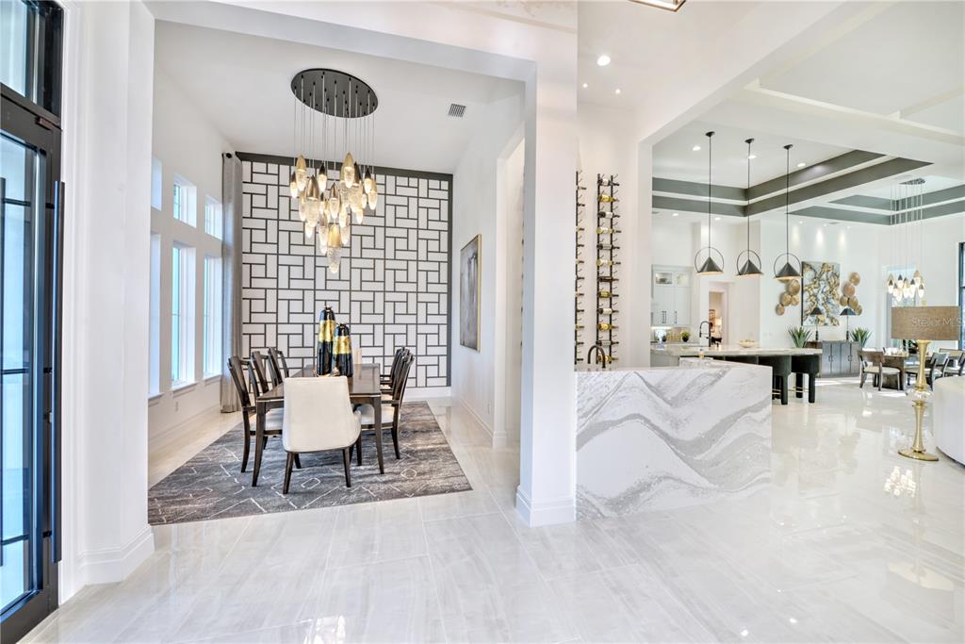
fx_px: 375
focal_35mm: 14
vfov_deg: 81.2
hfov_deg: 104.2
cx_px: 482
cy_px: 322
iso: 100
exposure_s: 1/8
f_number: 8
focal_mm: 14
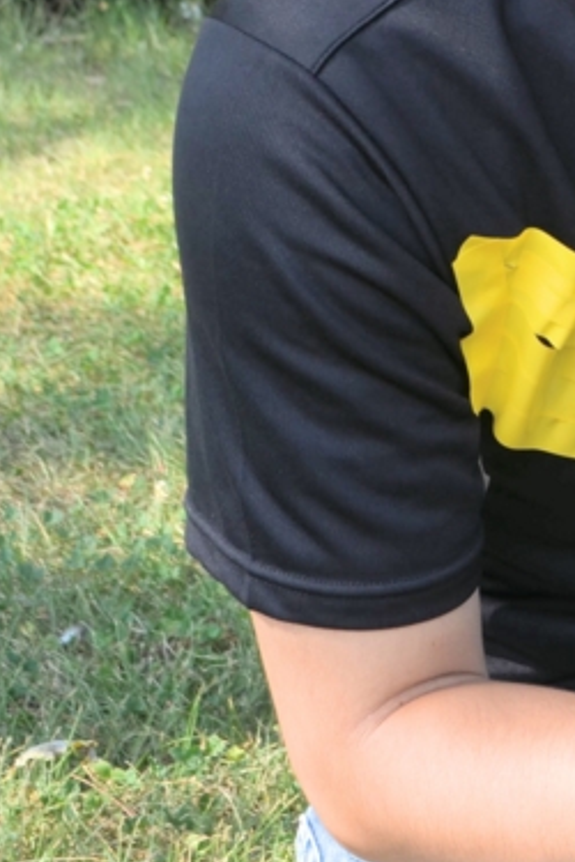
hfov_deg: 13.0
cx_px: 941
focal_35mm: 98
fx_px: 2348
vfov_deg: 20.7
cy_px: 244
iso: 200
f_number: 7.1
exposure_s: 1/200
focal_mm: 24
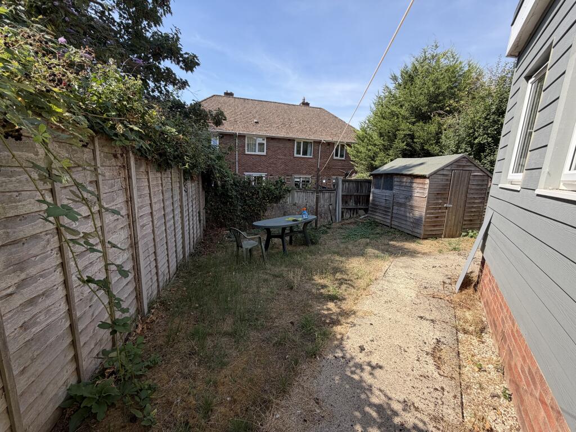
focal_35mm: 14
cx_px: 288
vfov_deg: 85.7
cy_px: 216
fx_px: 233
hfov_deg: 102.1
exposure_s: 1/664
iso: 40
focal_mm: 2.22
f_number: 2.2
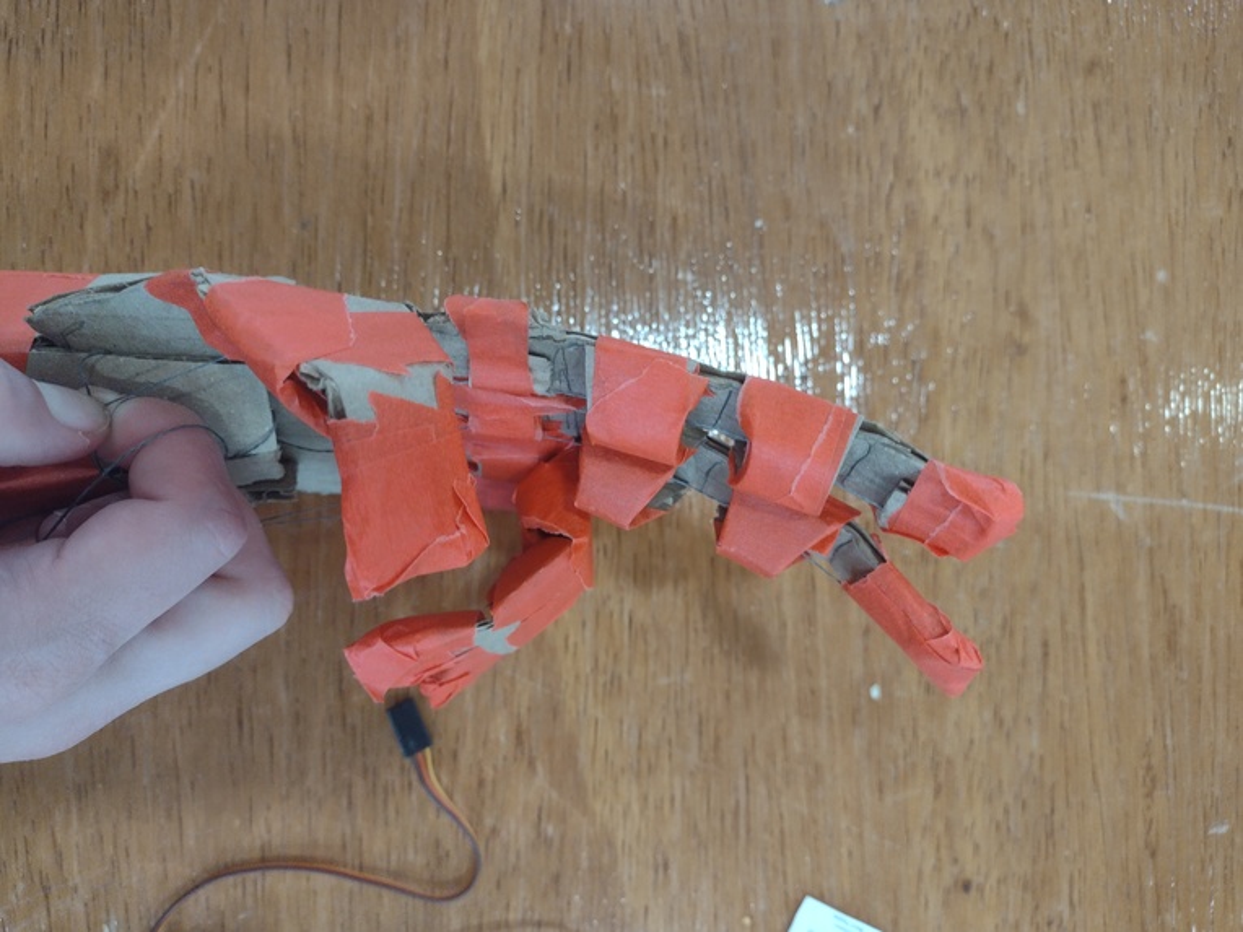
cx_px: 622
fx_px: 970
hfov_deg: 65.3
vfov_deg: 51.4
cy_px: 466
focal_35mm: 27
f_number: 1.7
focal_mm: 4.71
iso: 384
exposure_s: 1/40
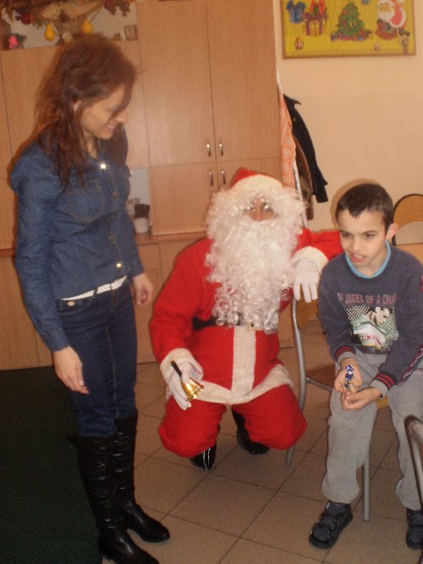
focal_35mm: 36
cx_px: 212
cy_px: 282
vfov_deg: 51.4
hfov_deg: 39.6
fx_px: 587
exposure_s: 1/30
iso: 160
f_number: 3.1
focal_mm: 6.3
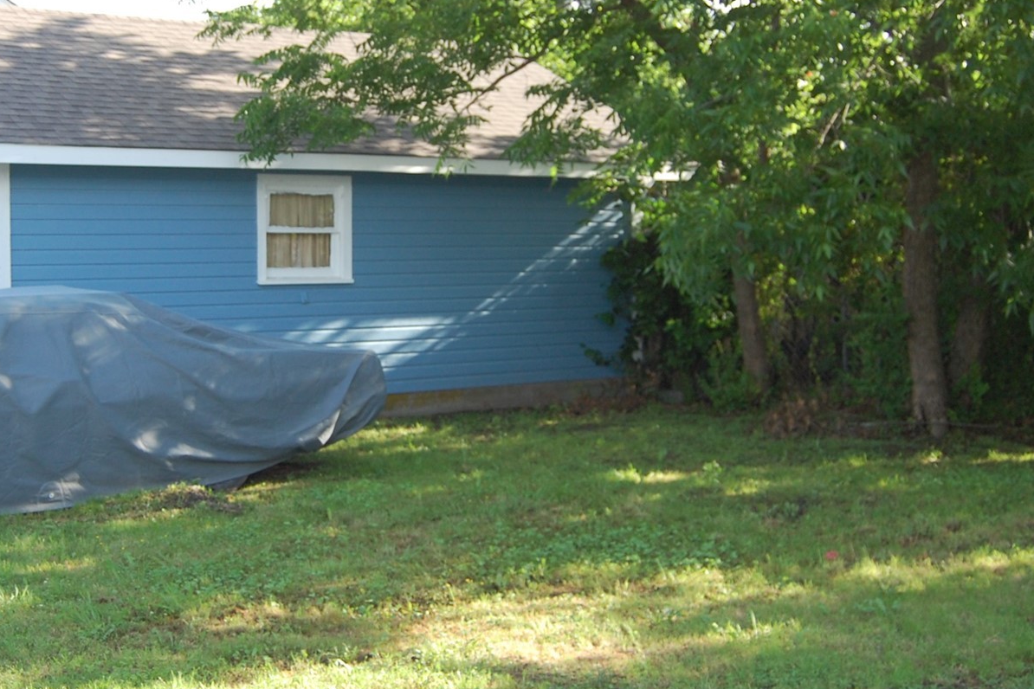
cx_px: 297
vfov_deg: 23.0
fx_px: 1690
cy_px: 249
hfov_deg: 33.5
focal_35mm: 59
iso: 400
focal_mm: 23
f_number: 3.8
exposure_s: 1/500
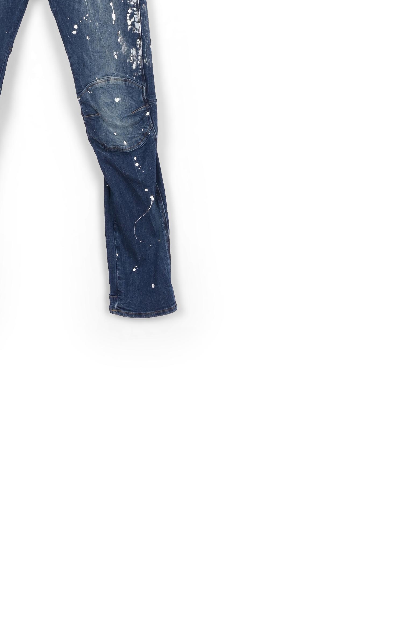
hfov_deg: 19.7
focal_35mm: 65
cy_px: 110
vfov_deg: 30.6
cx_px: 44
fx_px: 1134
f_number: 11
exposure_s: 1/125
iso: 100
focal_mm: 38
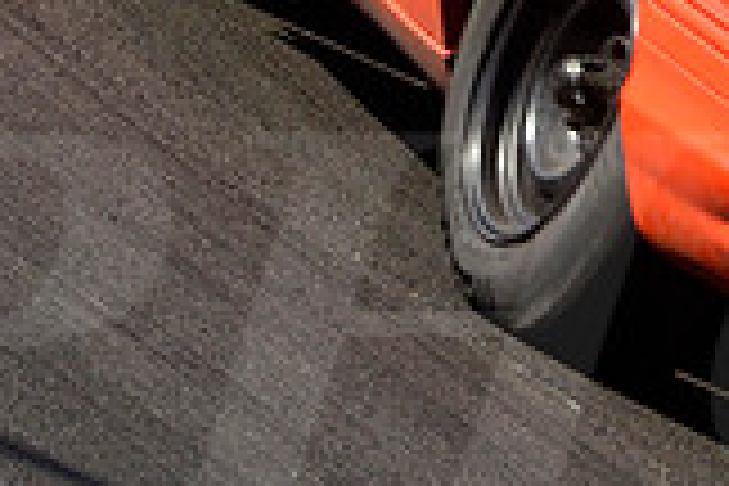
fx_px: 25412
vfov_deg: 1.1
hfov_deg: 1.6
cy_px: -328
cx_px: 1107
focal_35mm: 1255
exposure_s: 1/800
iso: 1000
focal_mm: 170
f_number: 13
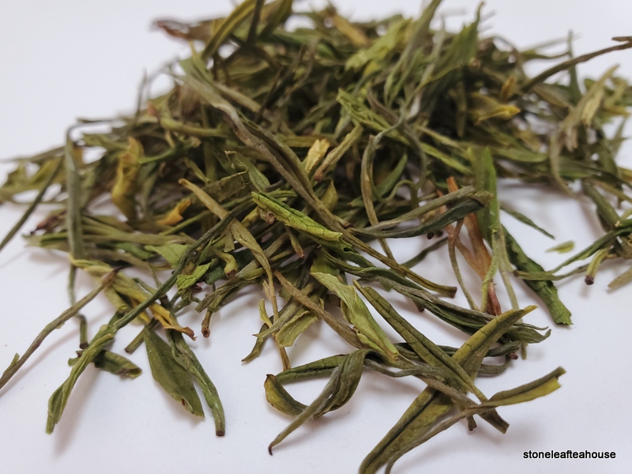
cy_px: 237
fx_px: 475
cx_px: 316
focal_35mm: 26
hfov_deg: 67.3
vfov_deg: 53.1
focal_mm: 4.3
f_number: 2.4
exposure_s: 1/120
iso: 200
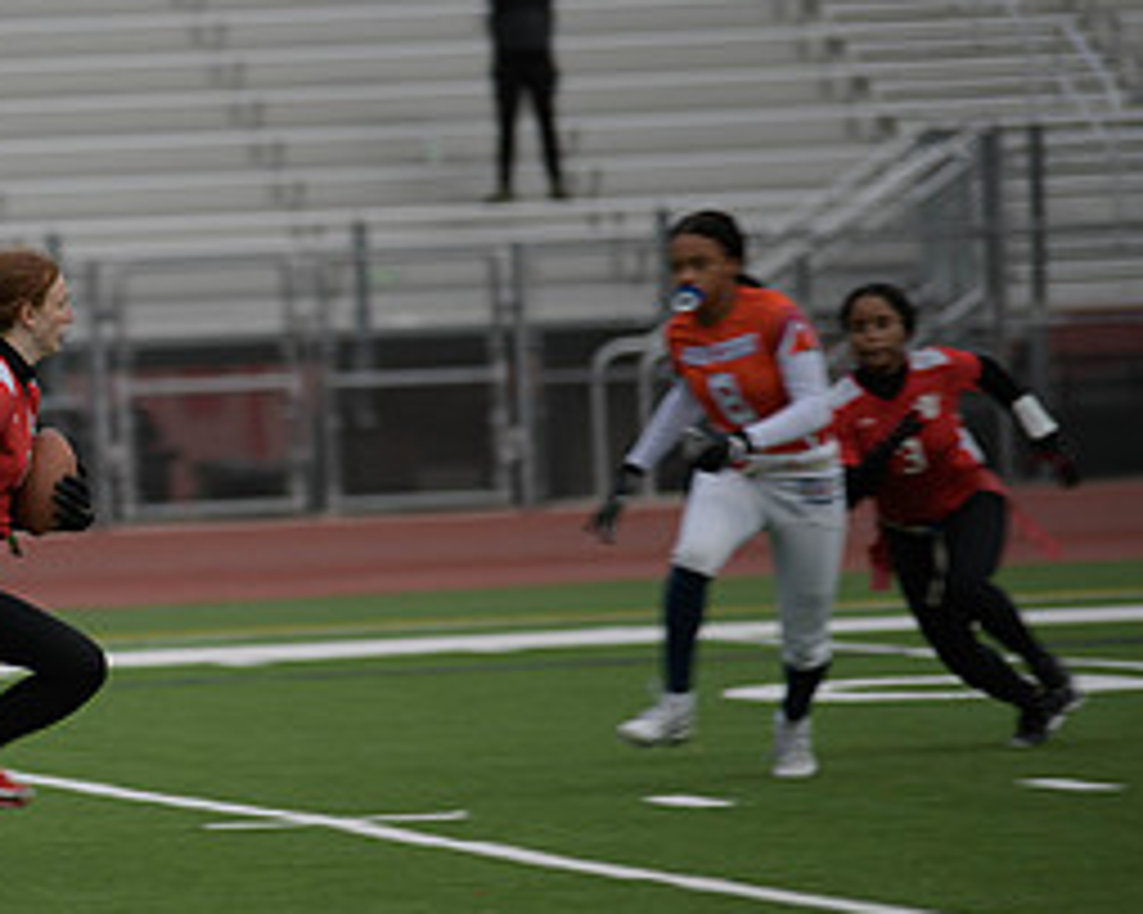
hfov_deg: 5.0
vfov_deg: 4.0
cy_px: 538
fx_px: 13053
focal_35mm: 386
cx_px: -22
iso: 80
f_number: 2.8
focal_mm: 180
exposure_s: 1/200
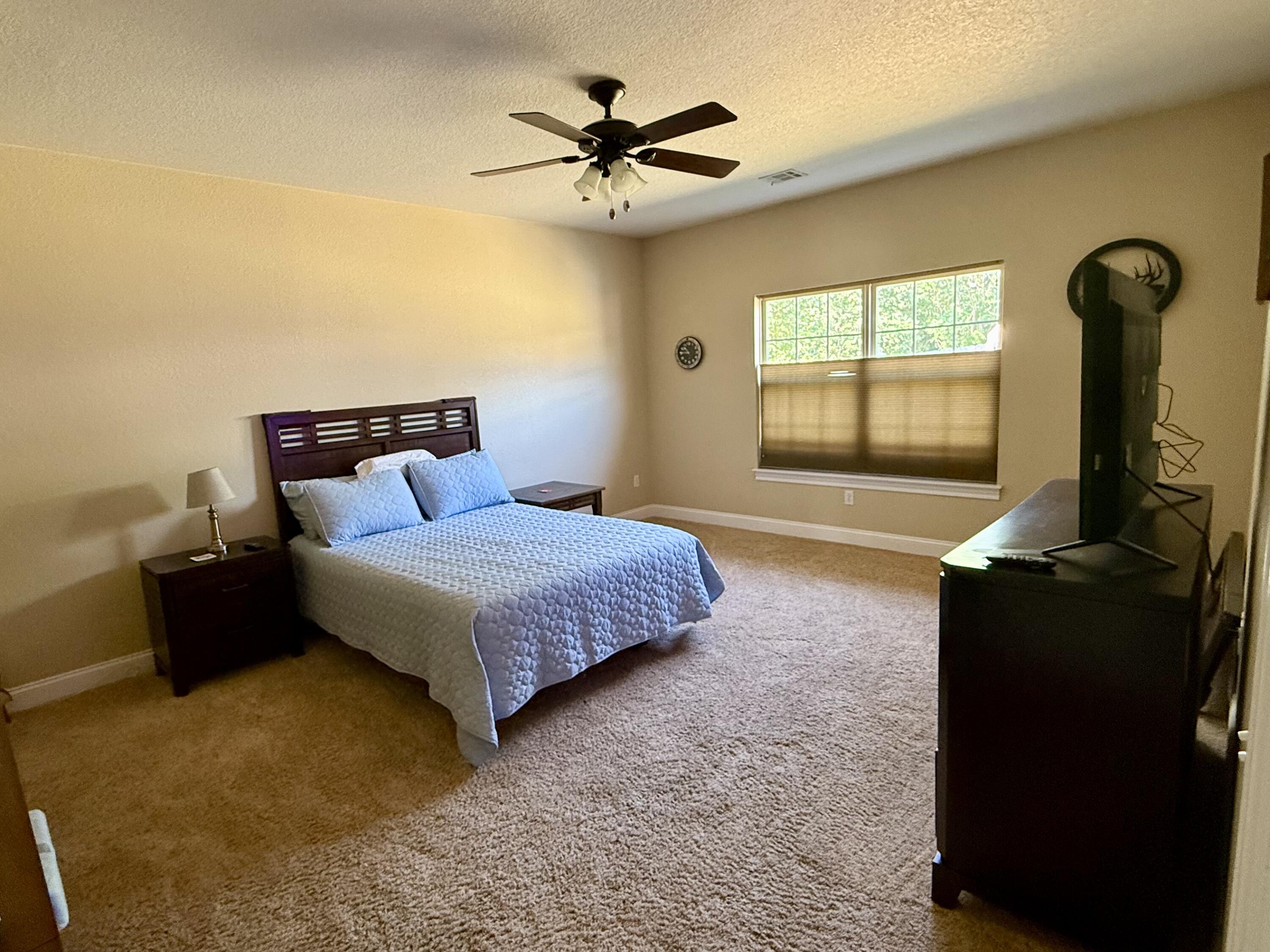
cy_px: 476
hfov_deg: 102.1
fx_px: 514
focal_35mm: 14
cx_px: 635
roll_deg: +3.5
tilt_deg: -6.9
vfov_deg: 85.7
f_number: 2.2
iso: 320
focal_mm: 2.22
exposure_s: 1/60
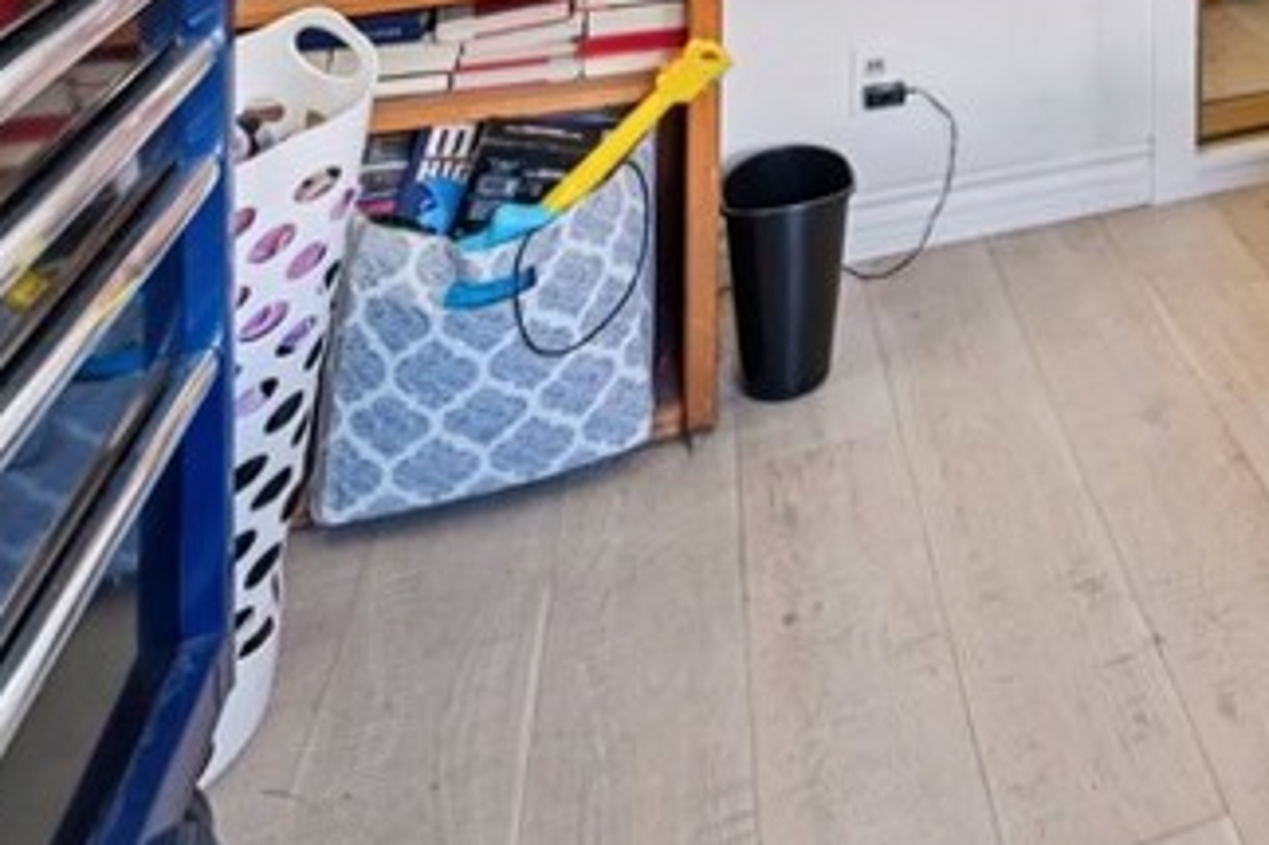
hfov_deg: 41.6
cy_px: -417
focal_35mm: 38
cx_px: 1359
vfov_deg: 26.0
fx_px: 1339
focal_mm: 12
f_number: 8
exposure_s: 1/2.5
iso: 250
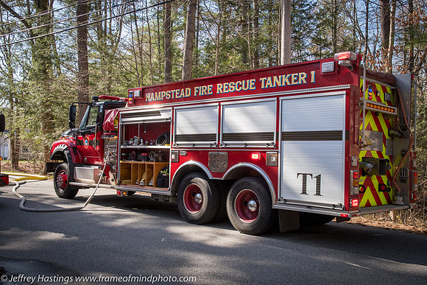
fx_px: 445
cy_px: 142
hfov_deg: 51.3
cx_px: 214
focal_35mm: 38
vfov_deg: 35.5
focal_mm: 25
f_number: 7.1
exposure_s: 1/800
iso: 640
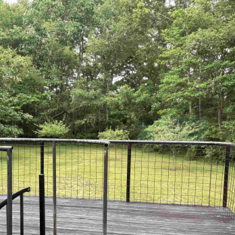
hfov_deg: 38.0
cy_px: 159
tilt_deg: -6.6
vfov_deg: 37.9
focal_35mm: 44
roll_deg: -0.9
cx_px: 81
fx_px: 338
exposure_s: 1/121
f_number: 1.6
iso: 50
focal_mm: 5.96
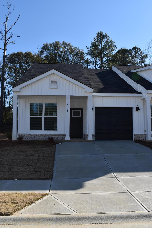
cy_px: 117
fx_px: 215
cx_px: 78
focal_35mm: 34
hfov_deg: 38.9
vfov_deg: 55.8
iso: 100
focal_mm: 22
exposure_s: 1/200
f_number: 10
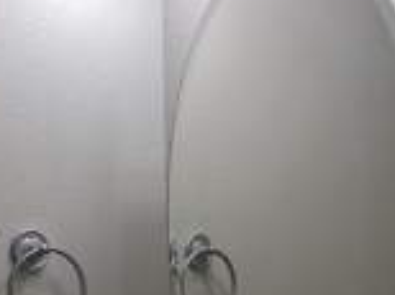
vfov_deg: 18.1
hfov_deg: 25.1
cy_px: 336
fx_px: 889
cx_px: 210
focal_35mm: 78
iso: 40
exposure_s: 1/120
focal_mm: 4.69
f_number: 1.8
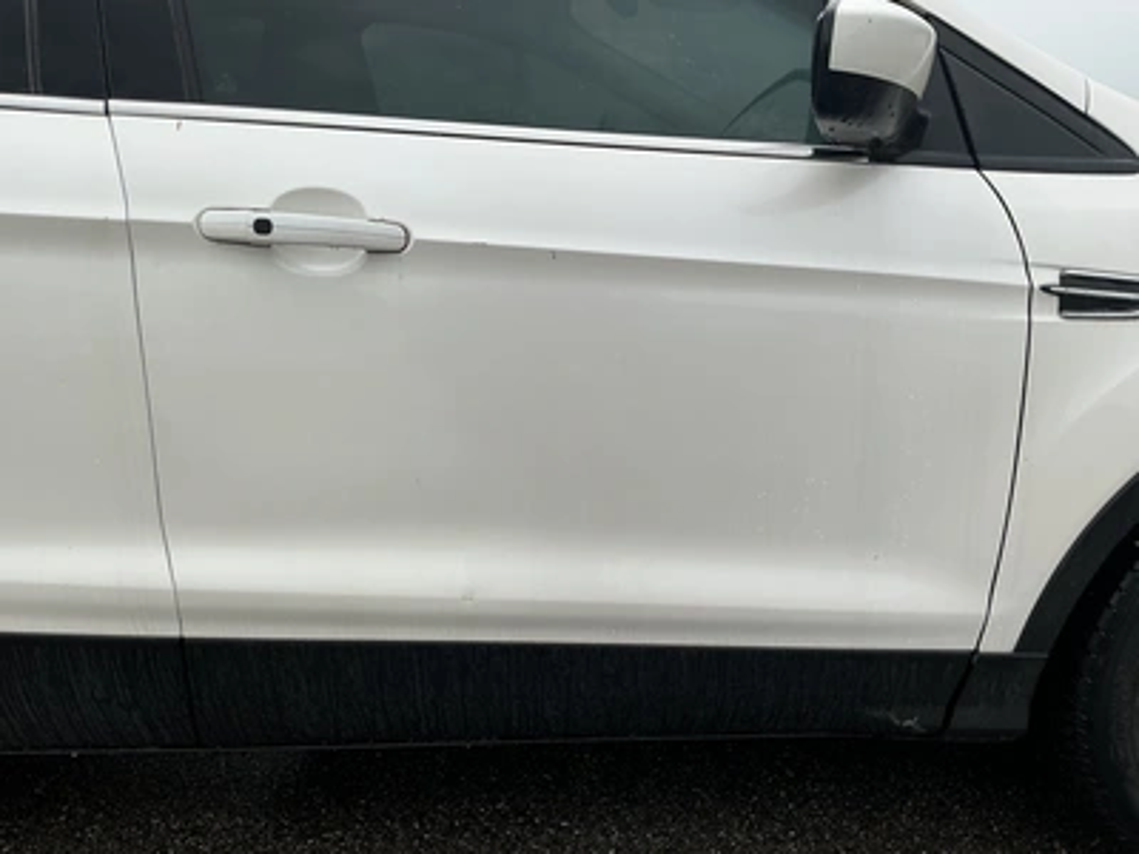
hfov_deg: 63.4
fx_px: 921
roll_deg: +2.7
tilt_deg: -12.2
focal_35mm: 28
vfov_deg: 49.7
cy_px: 427
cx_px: 570
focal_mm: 3
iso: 25
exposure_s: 1/355
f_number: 1.8
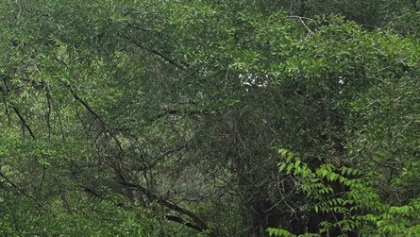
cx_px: -153
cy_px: 130
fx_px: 1003
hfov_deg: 21.1
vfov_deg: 13.5
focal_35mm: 90
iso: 50
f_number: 1.4
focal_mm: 6.5
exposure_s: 1/7939
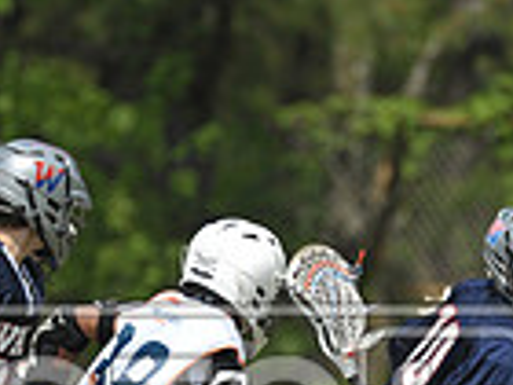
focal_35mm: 1156
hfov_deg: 1.7
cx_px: 150
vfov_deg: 1.3
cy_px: 440
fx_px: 17132
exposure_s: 1/5000
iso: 640
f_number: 4
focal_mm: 290
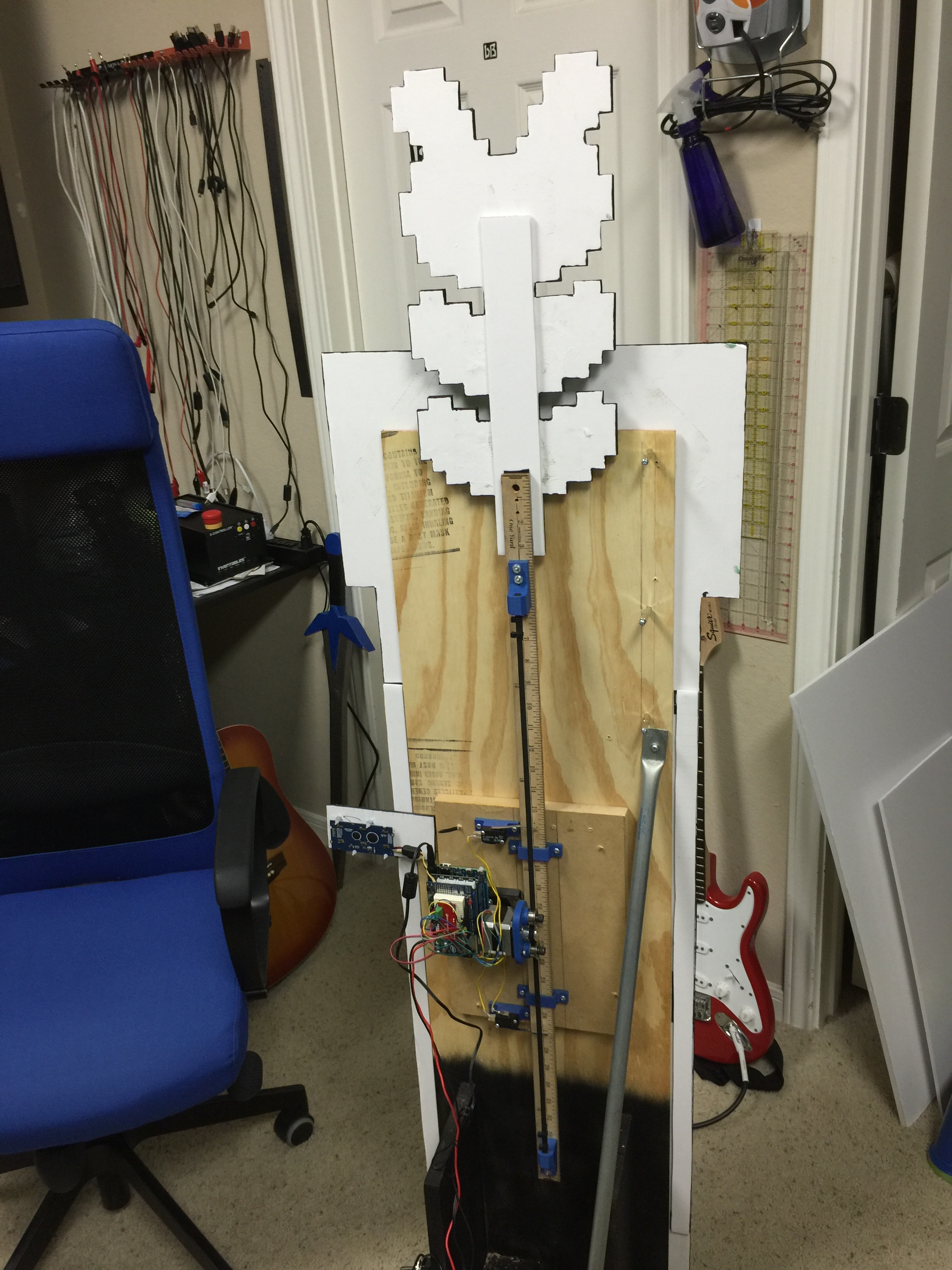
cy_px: 635
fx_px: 1063
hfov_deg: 48.2
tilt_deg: -22.5
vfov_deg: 61.7
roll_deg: +3.9
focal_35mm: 29
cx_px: 476
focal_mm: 4.15
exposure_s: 1/15
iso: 40
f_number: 2.2
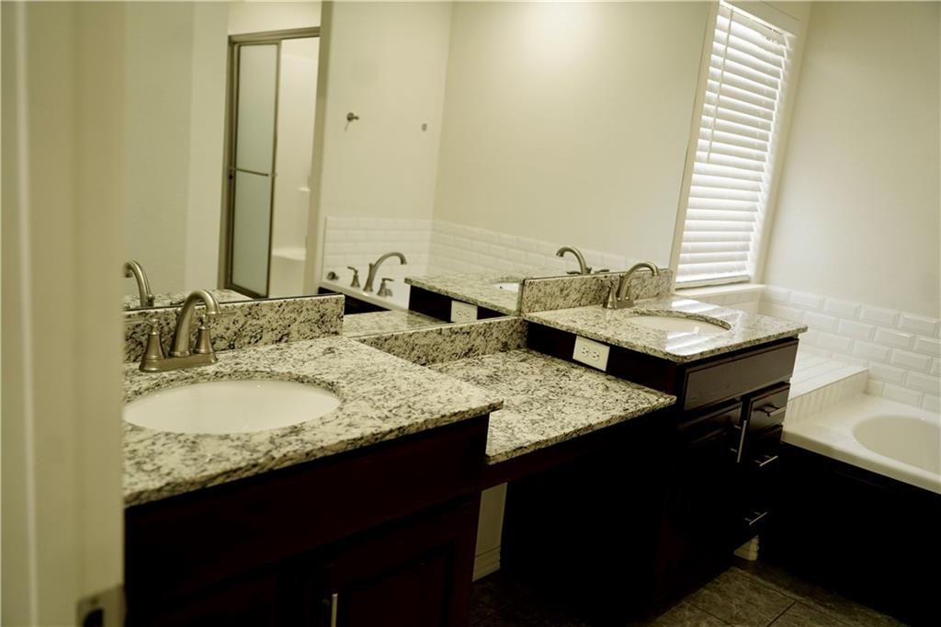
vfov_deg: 46.4
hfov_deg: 65.5
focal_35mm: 28
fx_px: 732
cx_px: 470
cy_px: 314
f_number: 2.8
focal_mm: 28
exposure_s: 1/160
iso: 1250
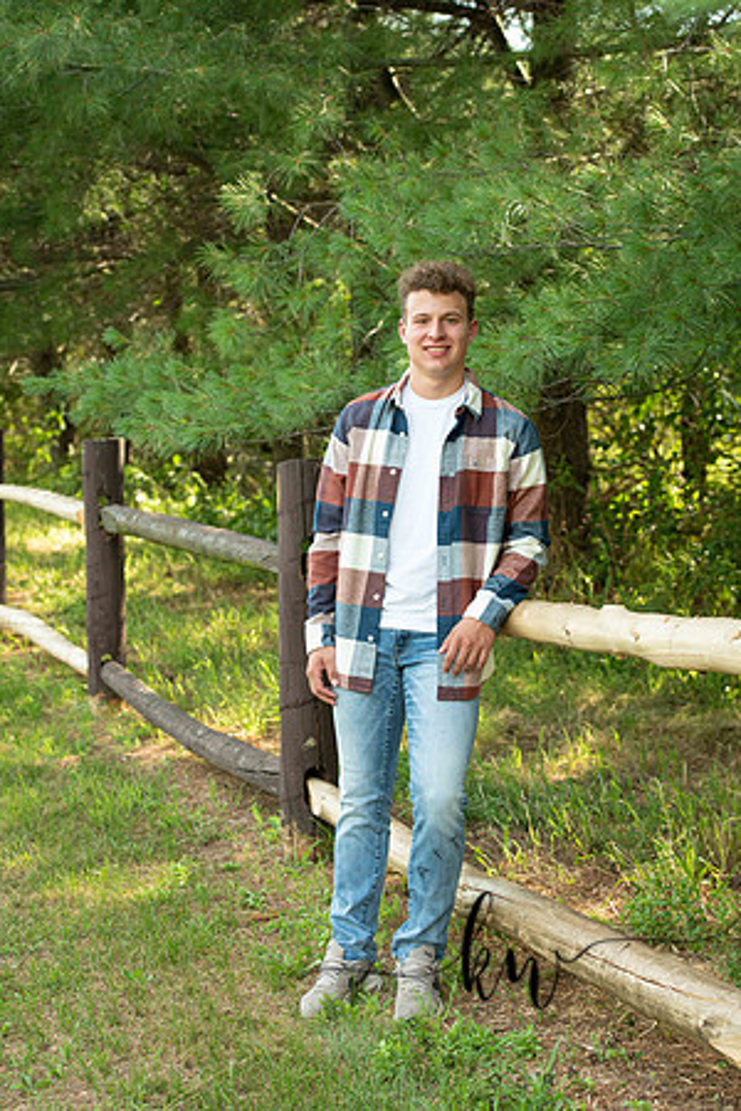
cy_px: 556
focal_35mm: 70
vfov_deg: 28.8
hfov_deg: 19.5
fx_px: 2161
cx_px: 370
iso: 400
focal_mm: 70
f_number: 5
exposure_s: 1/200
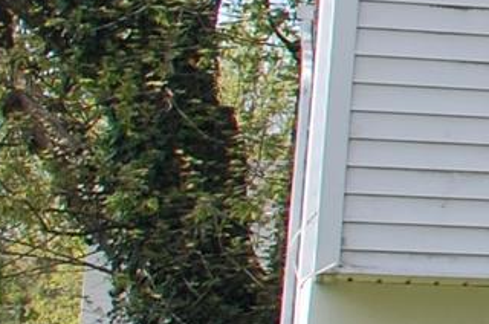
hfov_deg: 7.4
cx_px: 1542
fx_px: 3256
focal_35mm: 240
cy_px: -60
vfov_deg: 5.7
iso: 200
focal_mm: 25
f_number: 8
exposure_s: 1/250
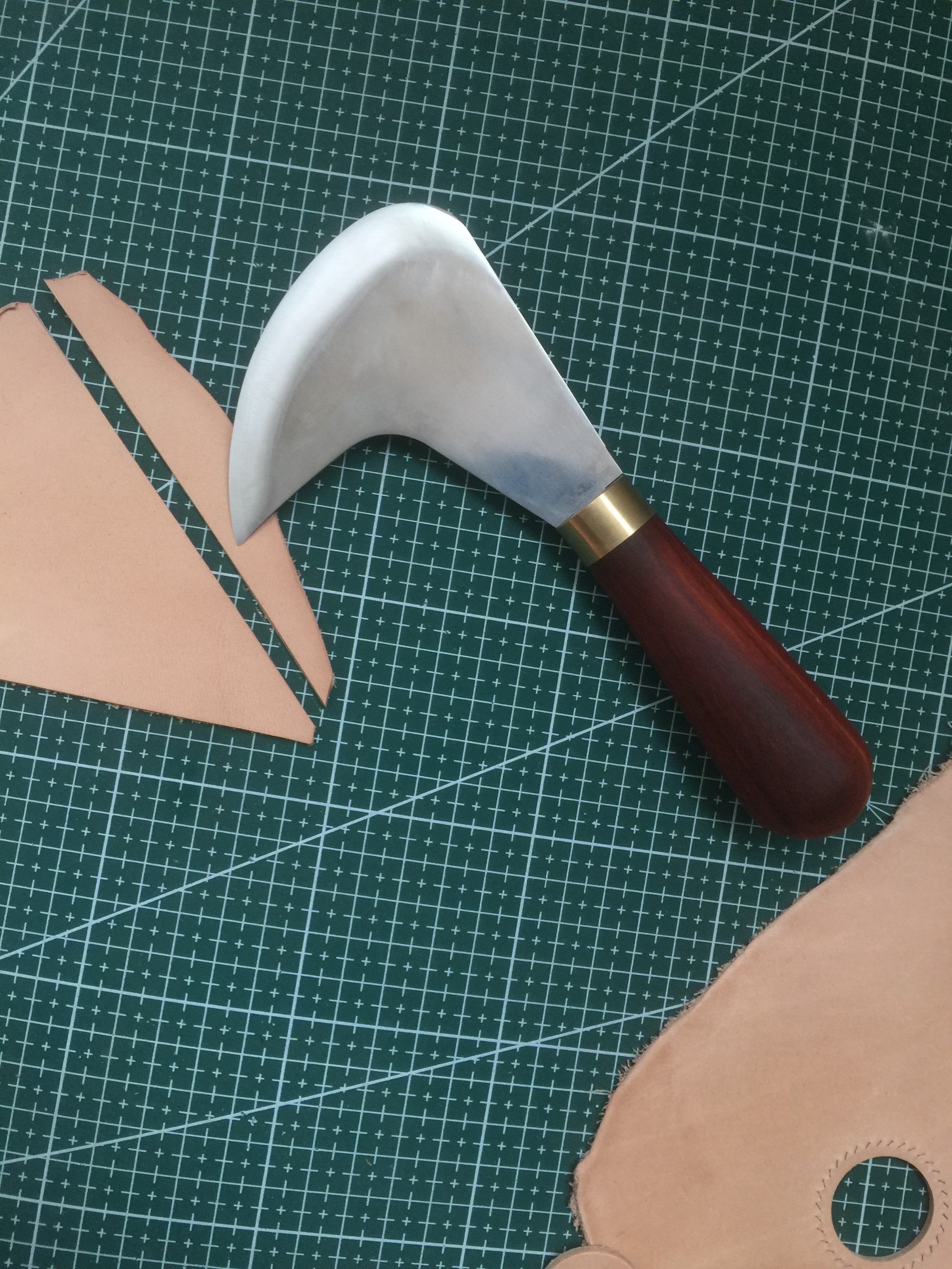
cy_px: 634
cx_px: 476
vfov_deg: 61.7
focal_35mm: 29
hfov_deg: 48.2
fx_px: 1063
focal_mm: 4.15
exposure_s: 1/17
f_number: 2.2
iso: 50
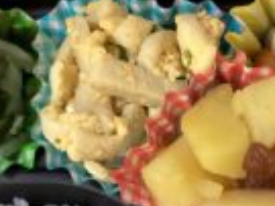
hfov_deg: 22.7
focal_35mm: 86
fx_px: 683
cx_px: 166
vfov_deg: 16.8
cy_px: 209
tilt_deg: -78.7
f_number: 2.4
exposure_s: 1/60
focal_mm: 3.3
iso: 250
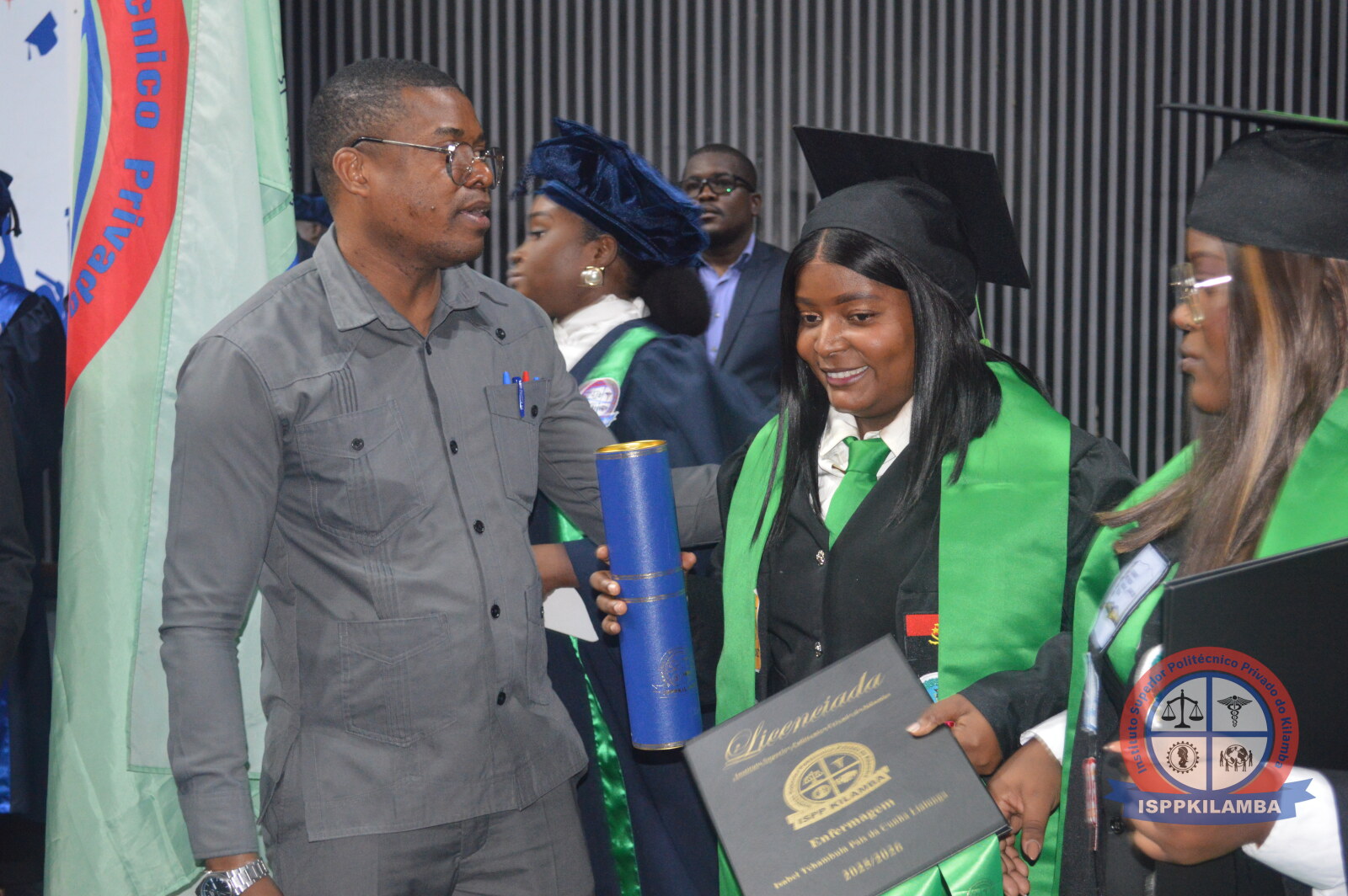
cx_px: 674
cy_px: 448
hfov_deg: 36.9
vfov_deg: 25.0
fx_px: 2020
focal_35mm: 54
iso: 2000
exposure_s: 1/60
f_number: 5
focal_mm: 36
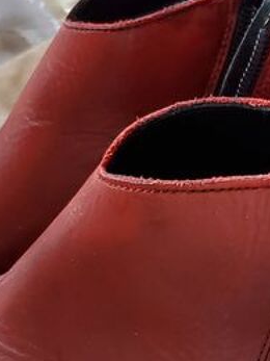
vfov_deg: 19.6
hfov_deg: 14.8
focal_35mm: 100
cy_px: 198
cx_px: 181
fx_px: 1041
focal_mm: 4.3
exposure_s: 1/50
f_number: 1.5
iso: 200
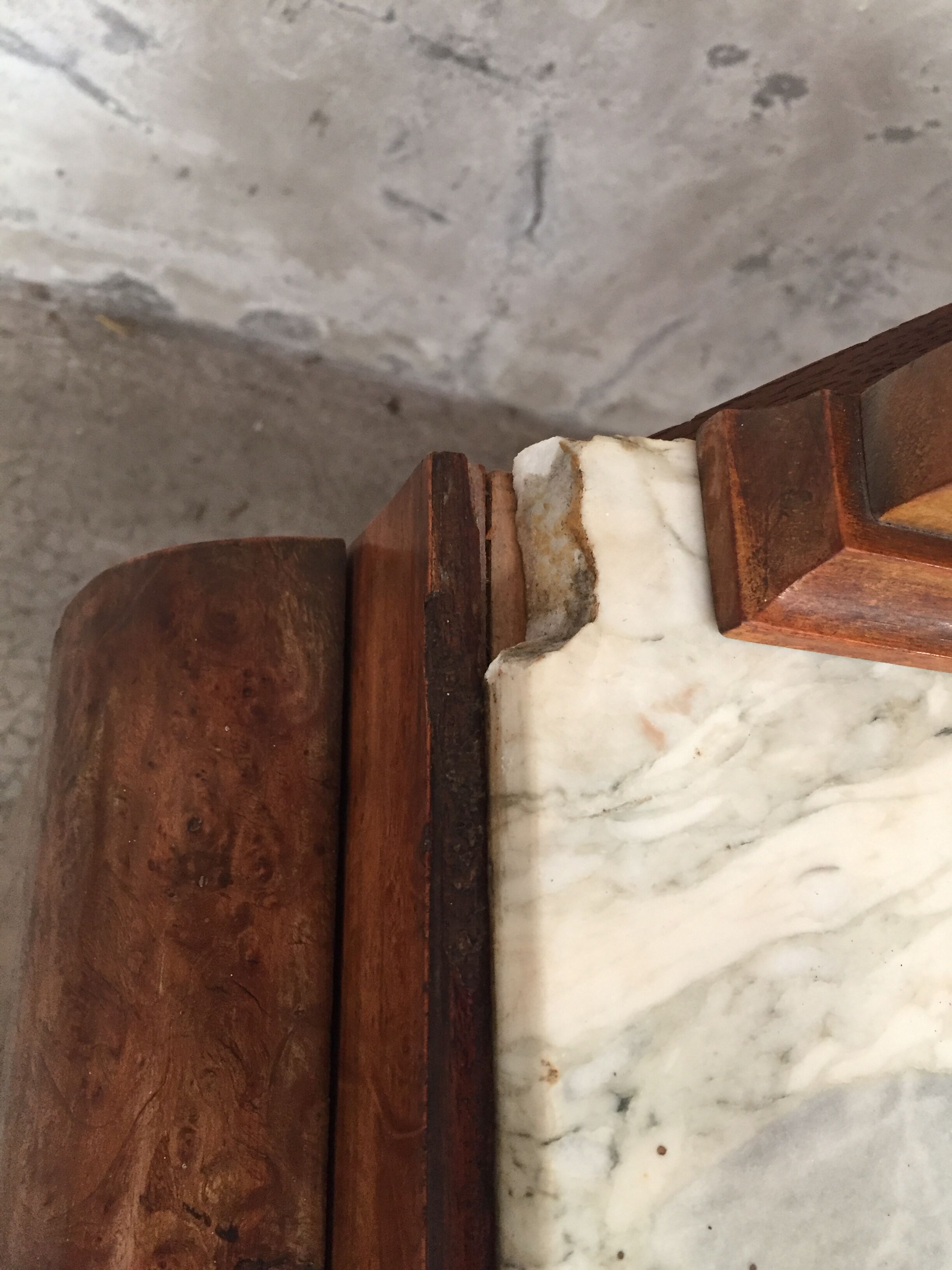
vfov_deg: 61.7
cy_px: 635
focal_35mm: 29
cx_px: 476
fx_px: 1063
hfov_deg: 48.2
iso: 200
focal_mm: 4.15
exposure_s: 1/33
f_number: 2.2
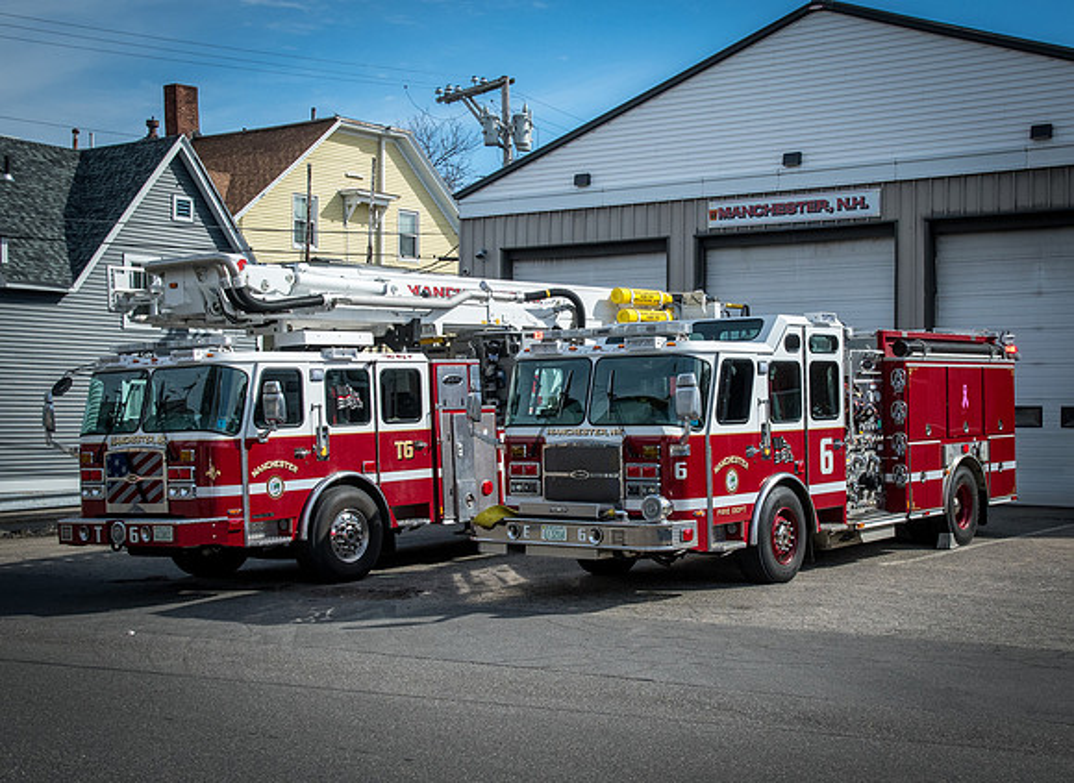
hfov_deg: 39.7
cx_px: 628
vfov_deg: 29.6
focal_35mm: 48
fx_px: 1482
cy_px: 384
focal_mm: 24
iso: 640
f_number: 5
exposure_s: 1/5000
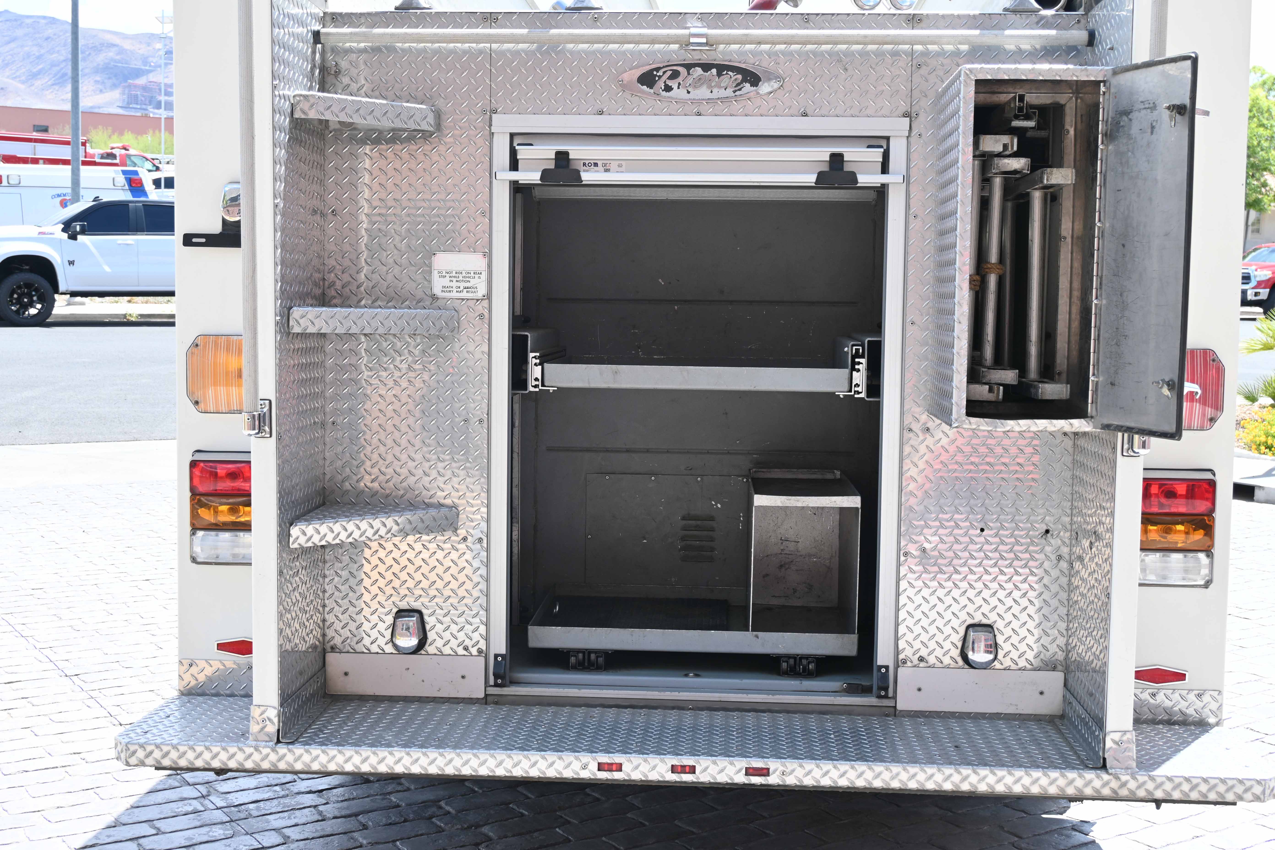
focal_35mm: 42
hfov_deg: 46.4
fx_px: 1487
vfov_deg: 31.9
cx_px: 638
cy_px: 425
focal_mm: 28
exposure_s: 1/160
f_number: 6.3
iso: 100
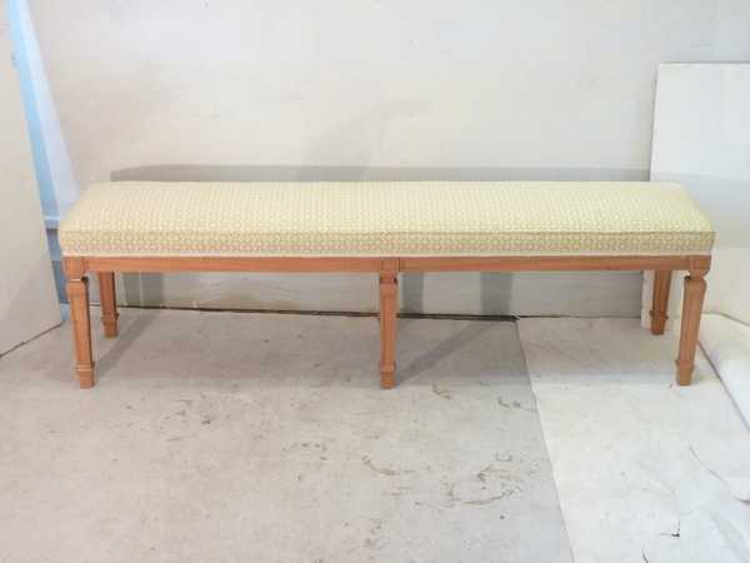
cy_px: 282
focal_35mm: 52
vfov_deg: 28.0
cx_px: 375
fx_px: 1127
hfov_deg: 36.8
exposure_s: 1/8
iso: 400
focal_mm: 8.5
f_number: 3.8
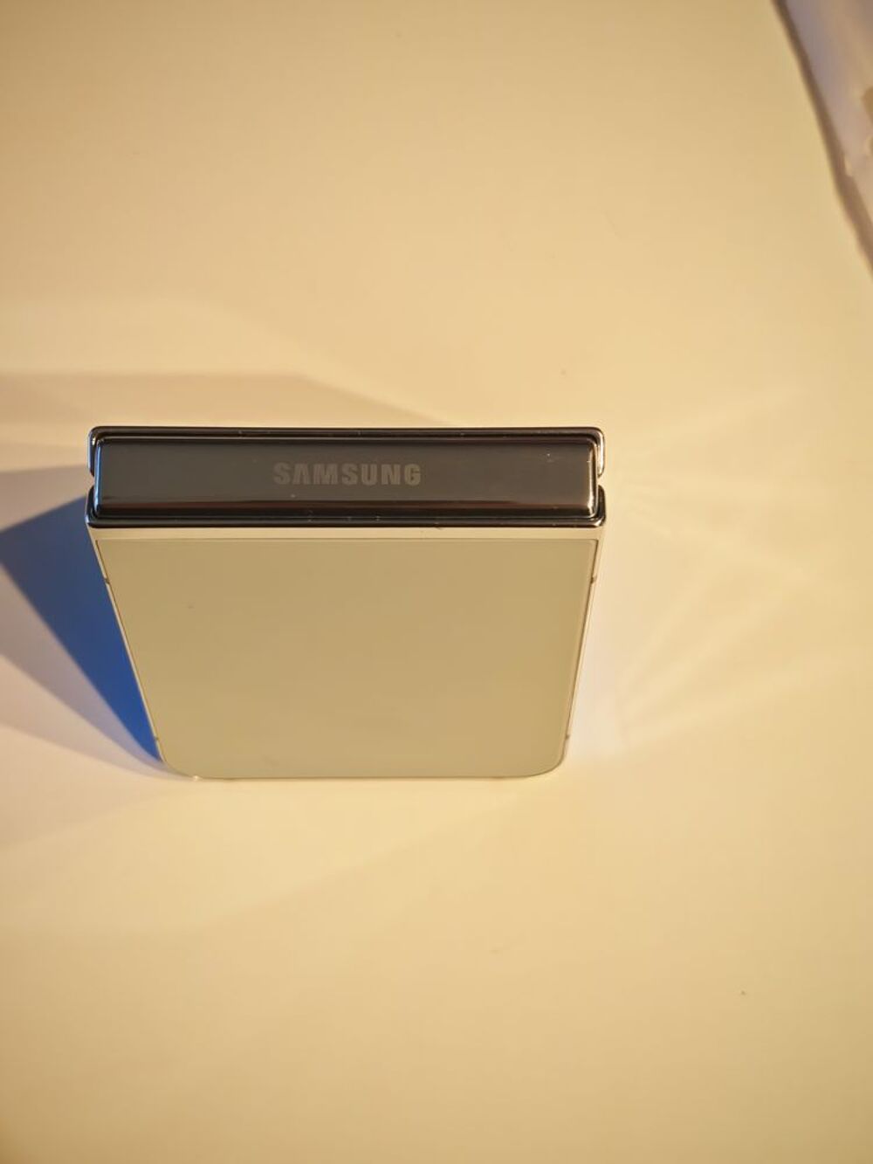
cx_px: 436
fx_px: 1547
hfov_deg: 31.5
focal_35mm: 46
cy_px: 582
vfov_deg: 41.2
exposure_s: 1/50
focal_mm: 5.4
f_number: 1.6
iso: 320
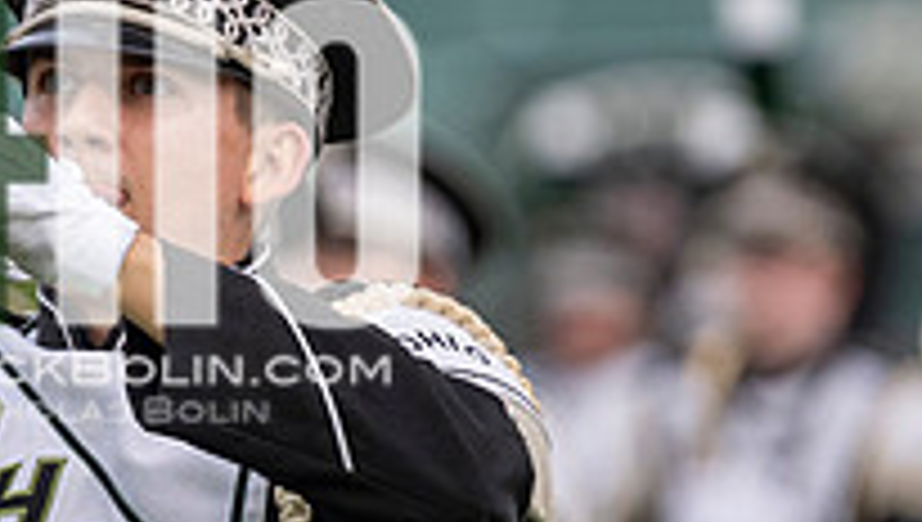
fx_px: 21716
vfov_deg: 1.4
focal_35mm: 887
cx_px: 81
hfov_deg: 2.4
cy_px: 207
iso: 250
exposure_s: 1/500
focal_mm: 200
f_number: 2.8
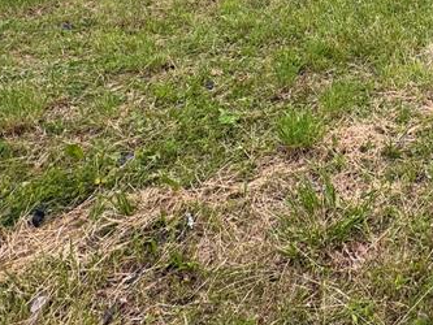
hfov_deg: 37.8
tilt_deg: -9.0
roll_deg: -0.3
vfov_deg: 28.9
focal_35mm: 43
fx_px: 538
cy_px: -70
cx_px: 458
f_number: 2.2
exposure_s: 1/118
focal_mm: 2.22
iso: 40
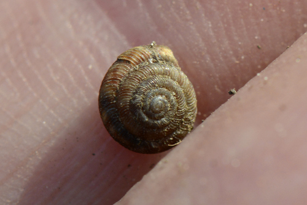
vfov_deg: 13.0
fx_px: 895
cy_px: 102
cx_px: 154
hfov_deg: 19.5
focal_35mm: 105
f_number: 10
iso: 500
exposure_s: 1/320
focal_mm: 105
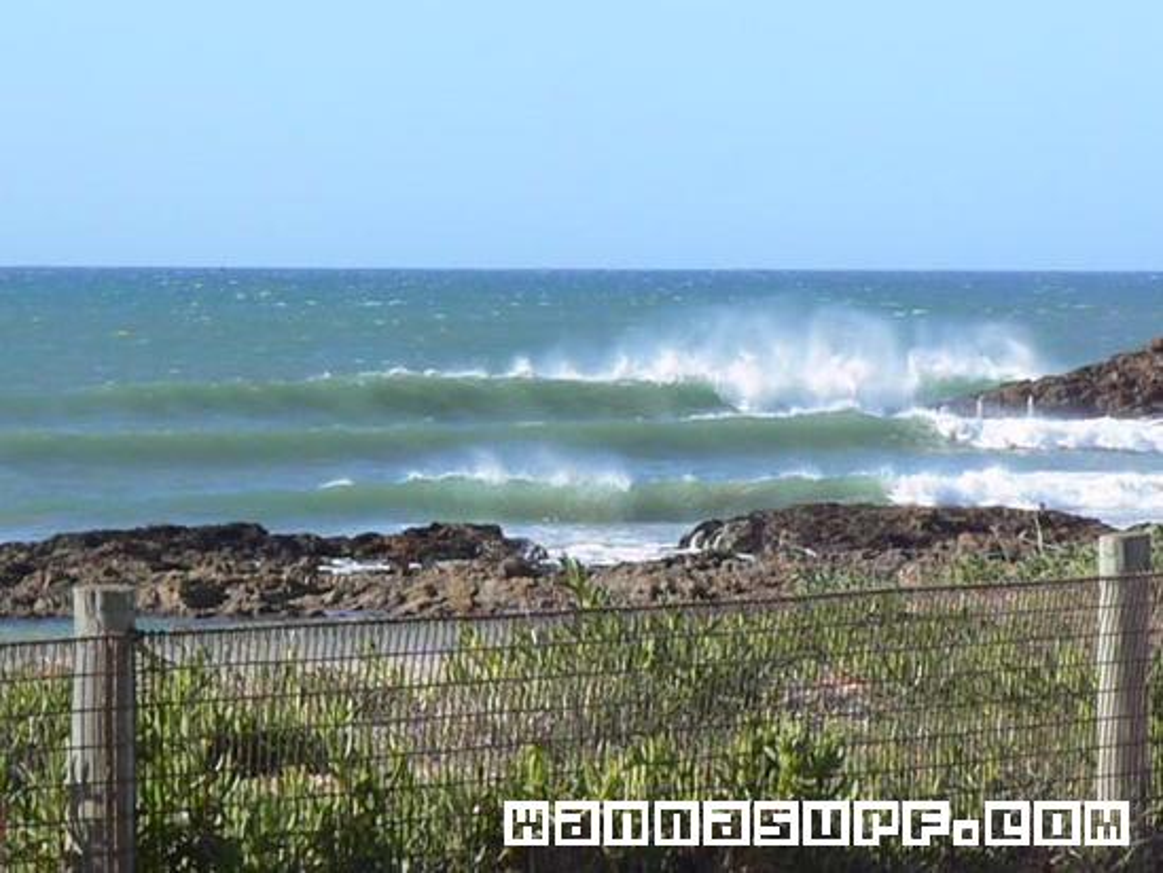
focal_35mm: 233
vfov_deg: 6.4
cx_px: 582
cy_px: 436
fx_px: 7830
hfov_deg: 8.5
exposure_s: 1/800
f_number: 8
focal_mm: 38.9
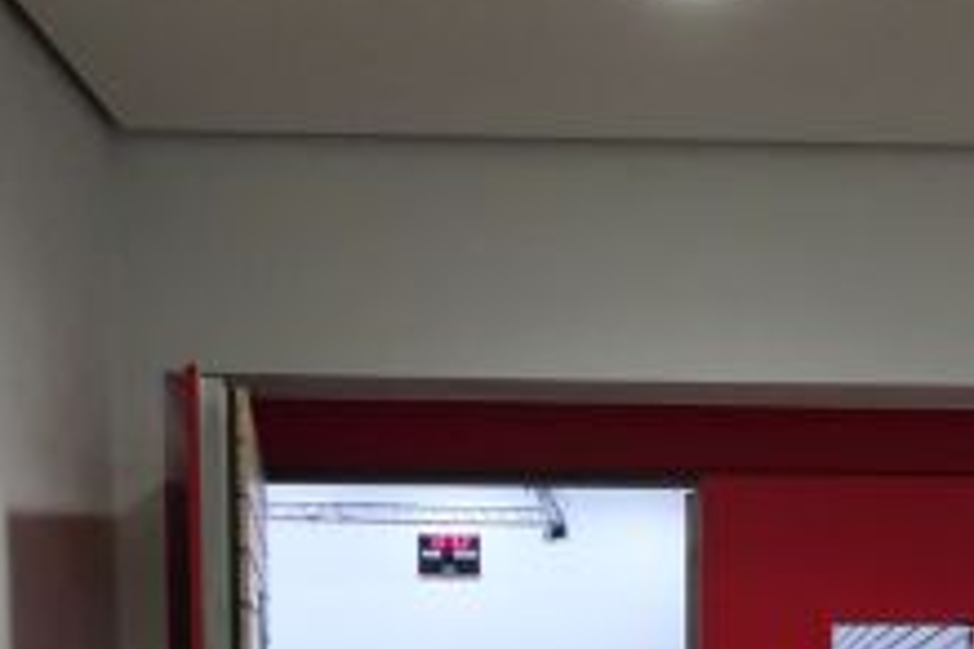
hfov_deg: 27.2
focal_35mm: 73
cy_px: 965
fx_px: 1975
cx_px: 769
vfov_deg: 17.0
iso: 320
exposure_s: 1/30
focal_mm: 4.1
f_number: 3.5
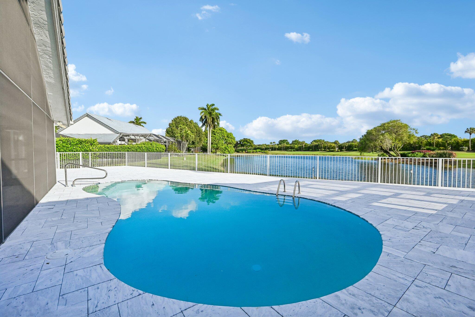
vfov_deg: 75.5
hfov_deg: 98.5
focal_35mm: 16
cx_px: 238
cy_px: 158
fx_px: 204
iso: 1250
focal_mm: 15.5
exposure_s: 1/4000
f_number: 8
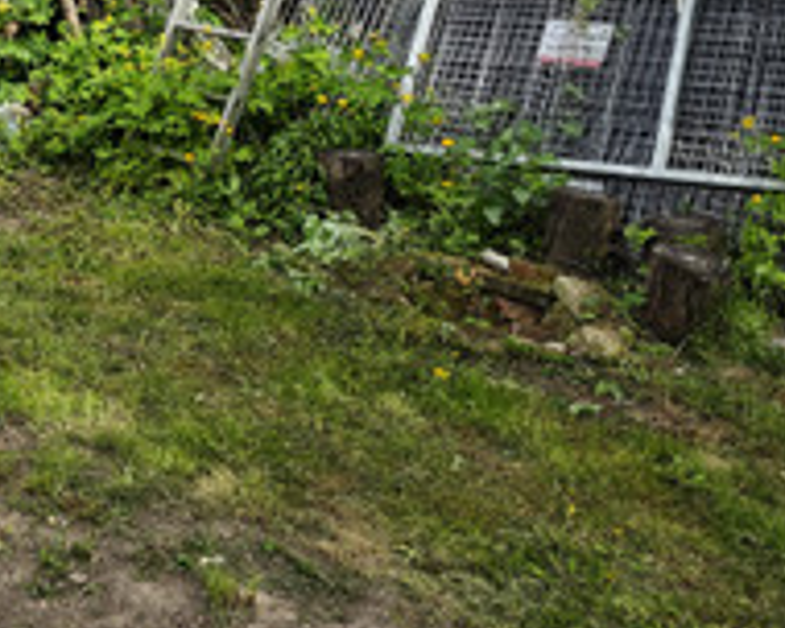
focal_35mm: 59
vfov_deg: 23.8
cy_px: -97
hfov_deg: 29.7
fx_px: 1371
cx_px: -12
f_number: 1.67
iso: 50
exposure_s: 1/4386
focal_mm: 8.71
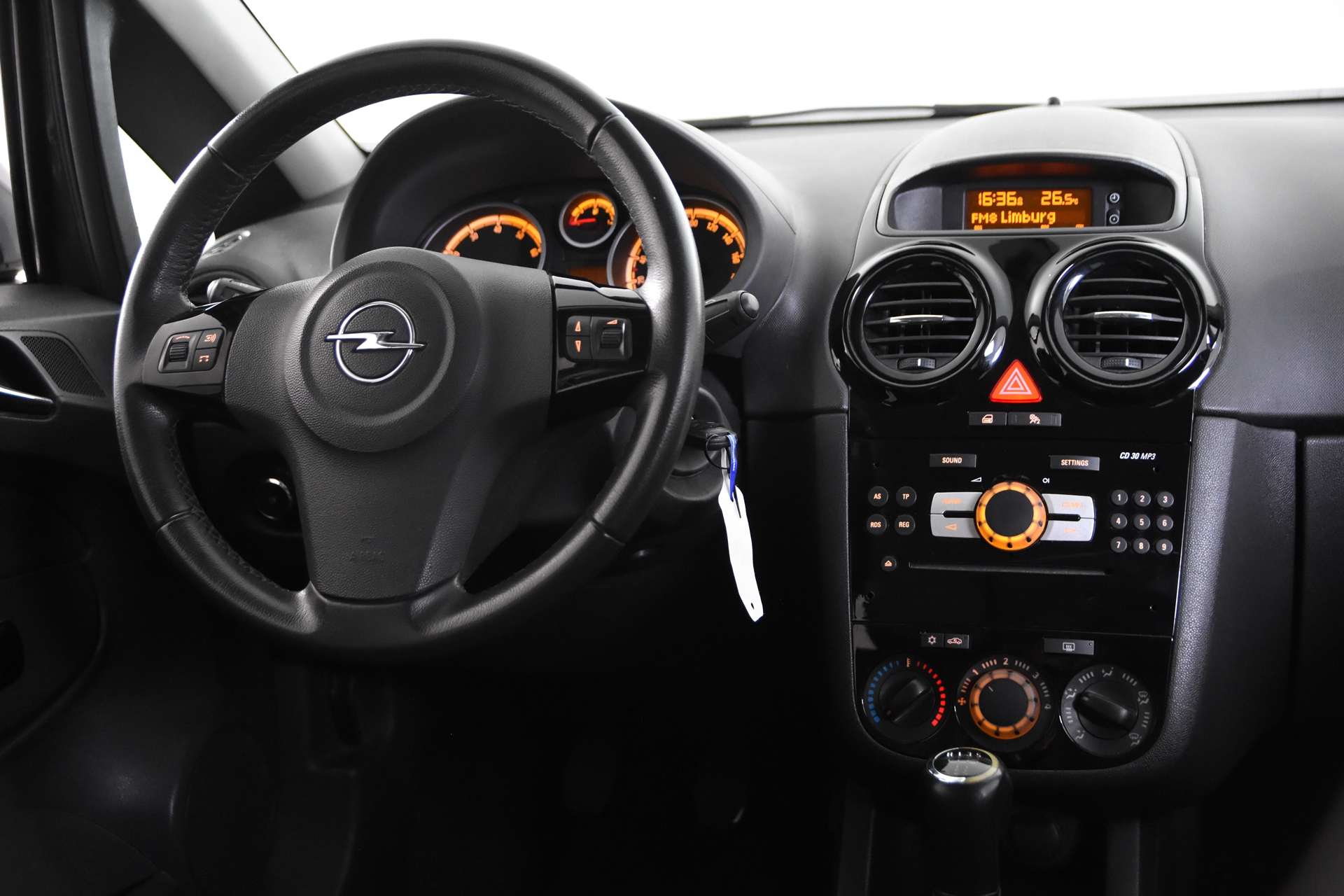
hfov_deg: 42.3
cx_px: 672
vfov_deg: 28.9
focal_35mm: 46
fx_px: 1736
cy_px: 448
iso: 3600
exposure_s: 1/50
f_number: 3.3
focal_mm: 31
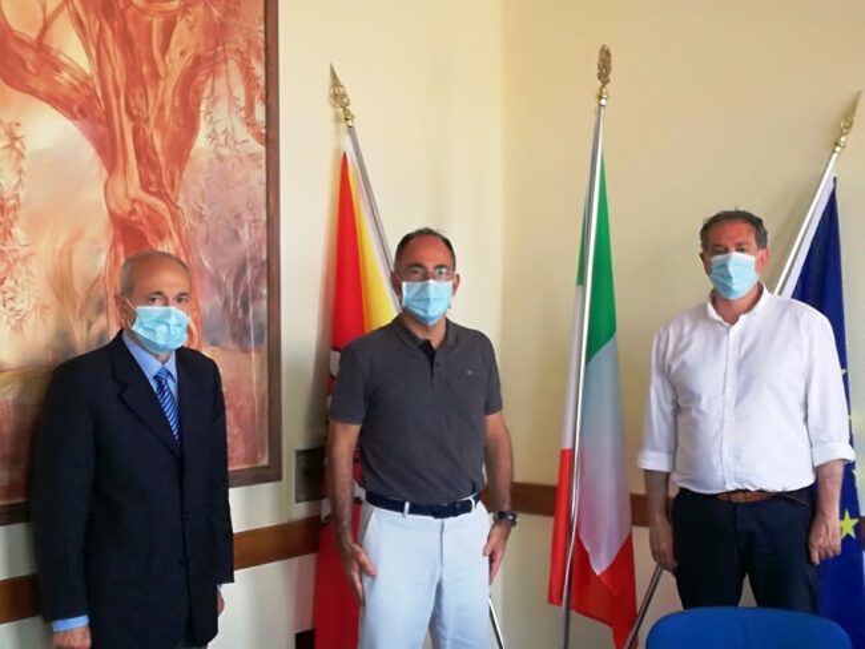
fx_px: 1525
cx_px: 432
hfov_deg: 31.7
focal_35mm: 61
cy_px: 324
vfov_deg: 24.0
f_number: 2
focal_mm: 3.79
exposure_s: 1/50
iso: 80
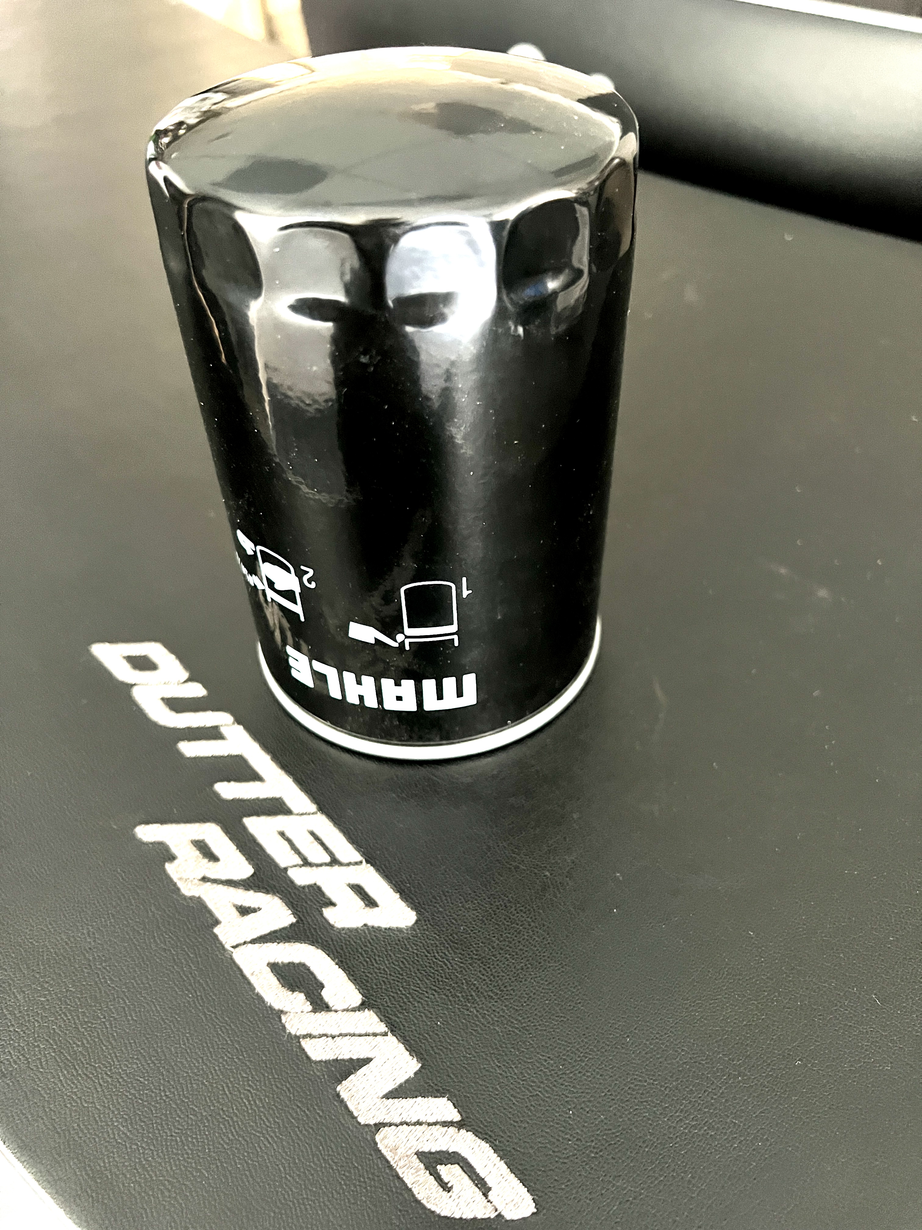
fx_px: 923
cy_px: 615
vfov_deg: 67.3
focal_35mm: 26
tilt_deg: -43.6
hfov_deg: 53.1
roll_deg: +3.3
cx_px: 461
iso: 500
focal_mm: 5.7
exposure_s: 1/25
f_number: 1.5
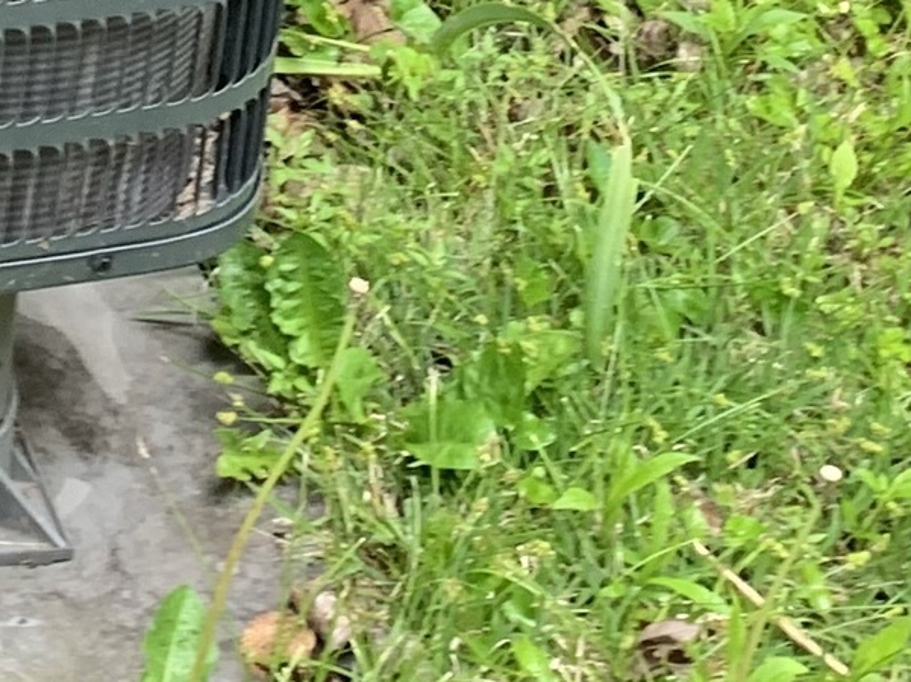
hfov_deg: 14.4
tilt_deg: -22.8
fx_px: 3498
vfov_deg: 10.1
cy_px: -773
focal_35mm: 133
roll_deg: -2.9
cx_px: -196
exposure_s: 1/82
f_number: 1.8
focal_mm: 4.25
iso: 100
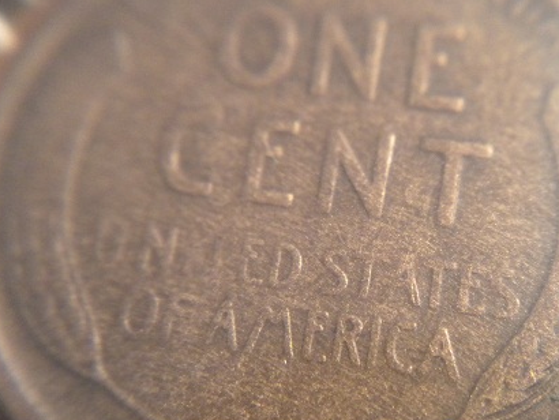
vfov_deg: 27.6
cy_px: 207
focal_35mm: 53
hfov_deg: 36.0
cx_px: 340
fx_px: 856
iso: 400
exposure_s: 1/51
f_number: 3.1
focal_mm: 6.3
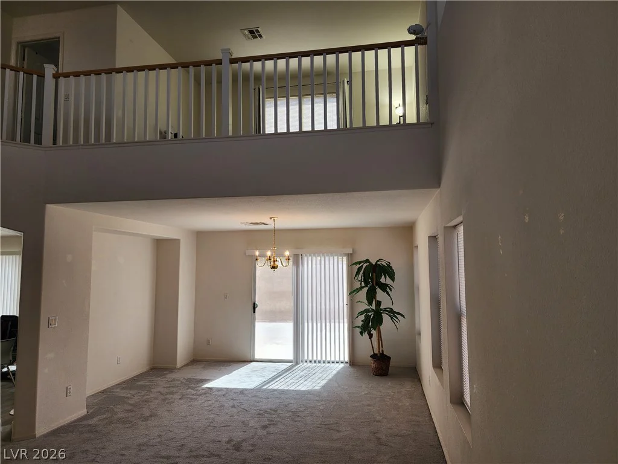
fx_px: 411
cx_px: 309
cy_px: 232
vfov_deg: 58.9
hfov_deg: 73.9
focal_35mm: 23
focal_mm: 6.4
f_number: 1.8
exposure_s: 1/120
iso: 50
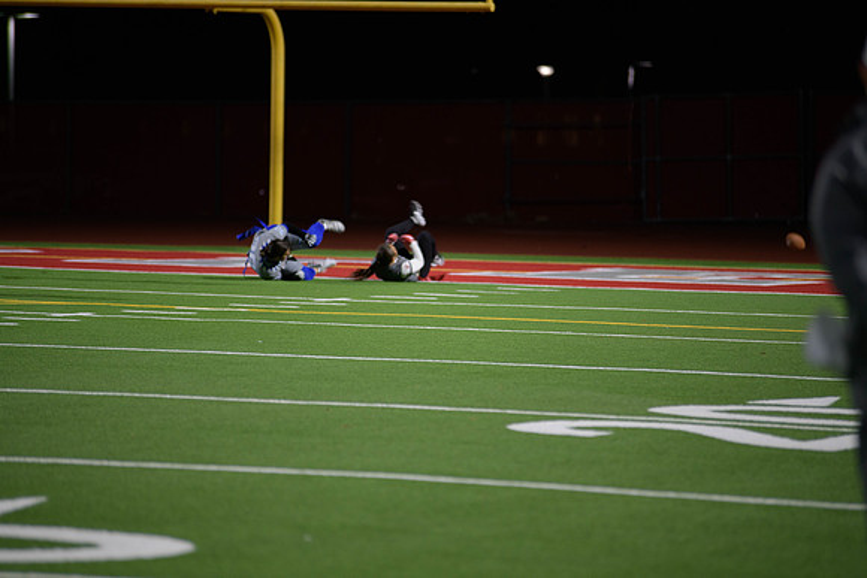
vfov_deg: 6.9
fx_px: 4818
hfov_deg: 10.3
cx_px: 434
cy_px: 289
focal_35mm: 200
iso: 900
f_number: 2.8
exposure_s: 1/200
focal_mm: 200
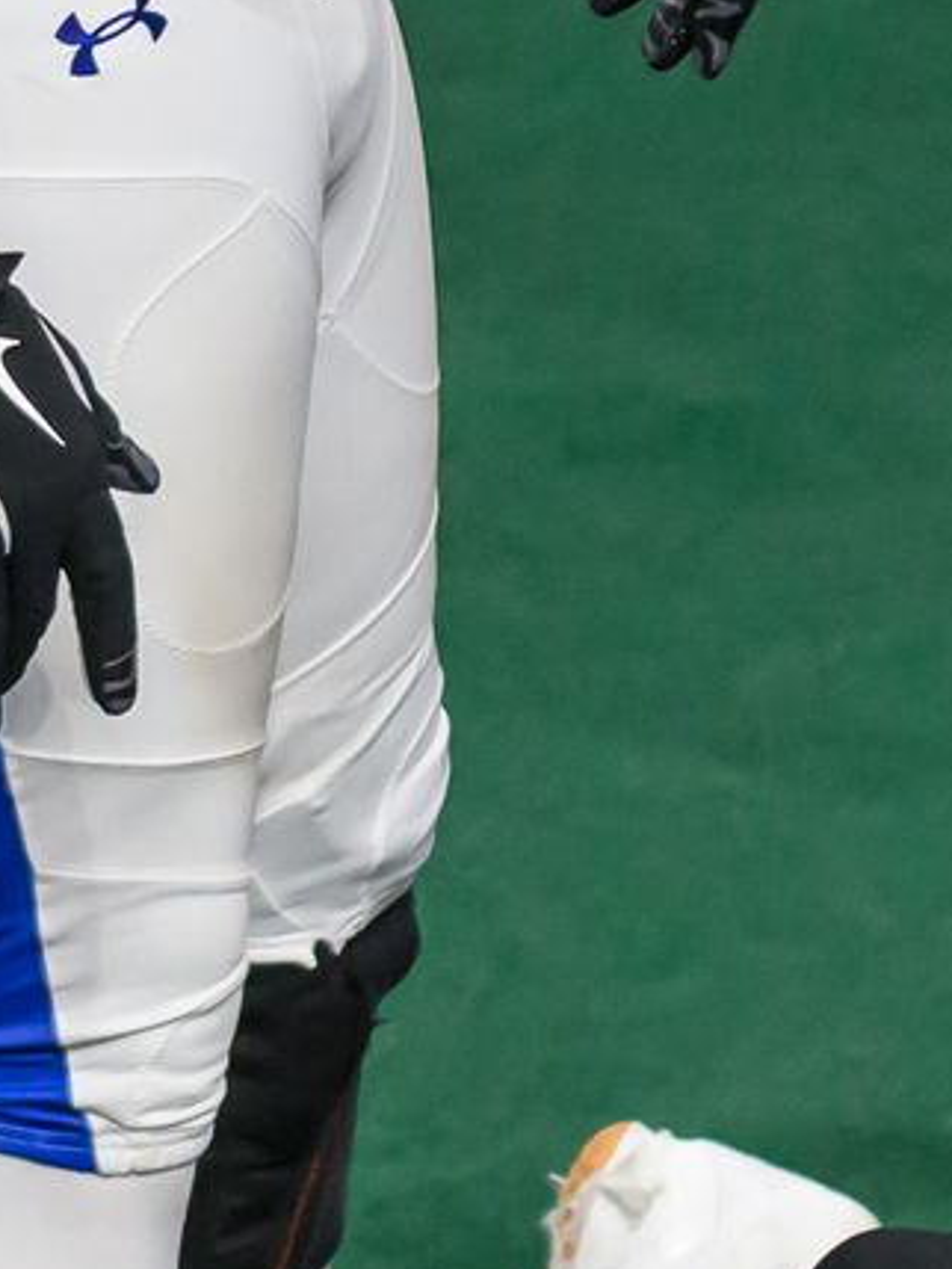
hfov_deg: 0.6
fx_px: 87046
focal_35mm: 2375
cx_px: 2757
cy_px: 1682
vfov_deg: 0.8
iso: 2000
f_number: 2.8
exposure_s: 1/1000
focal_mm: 300
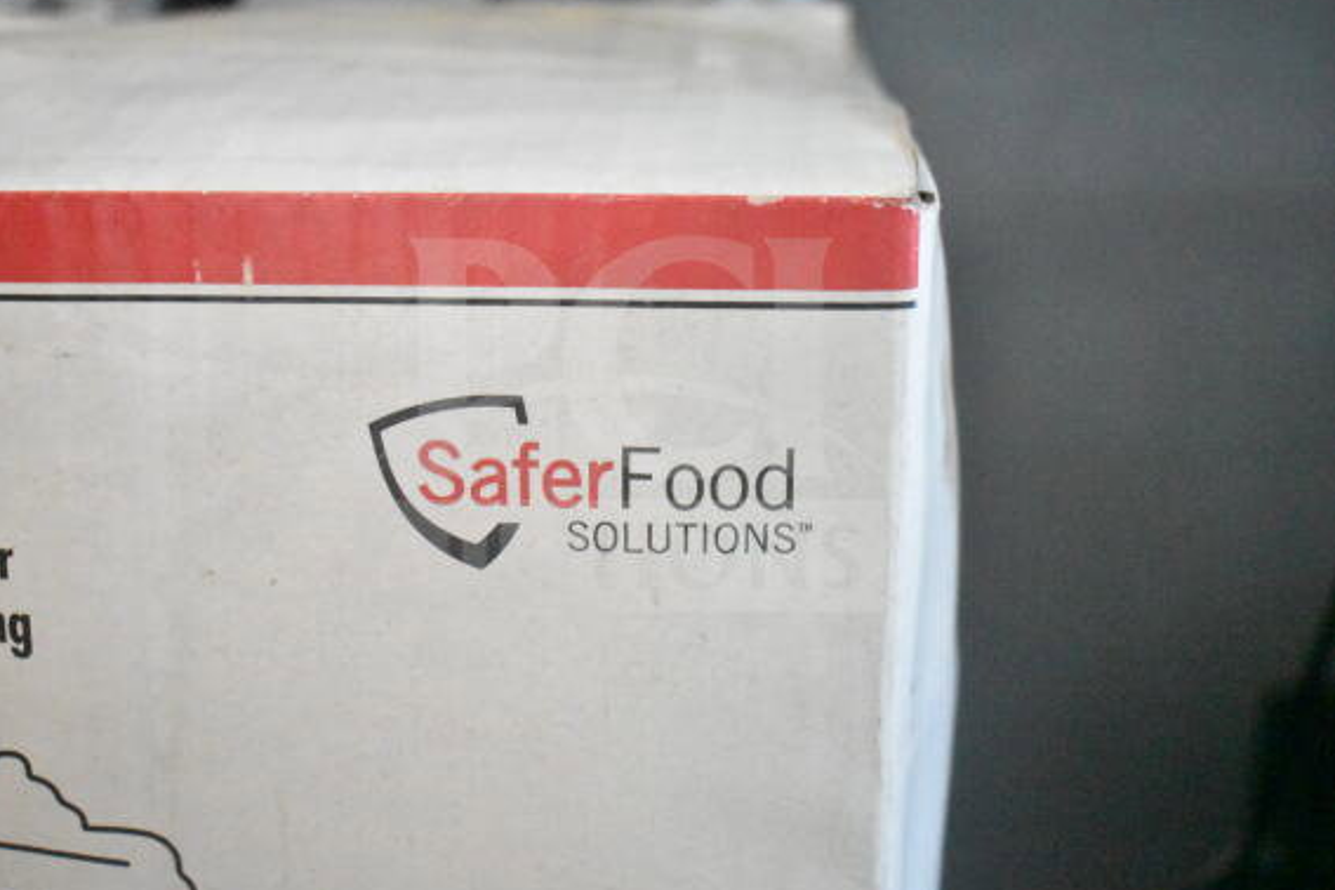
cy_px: 425
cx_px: 619
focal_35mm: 57
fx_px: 2096
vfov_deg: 24.0
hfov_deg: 35.3
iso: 20000
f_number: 4.5
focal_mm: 35
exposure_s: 1/60
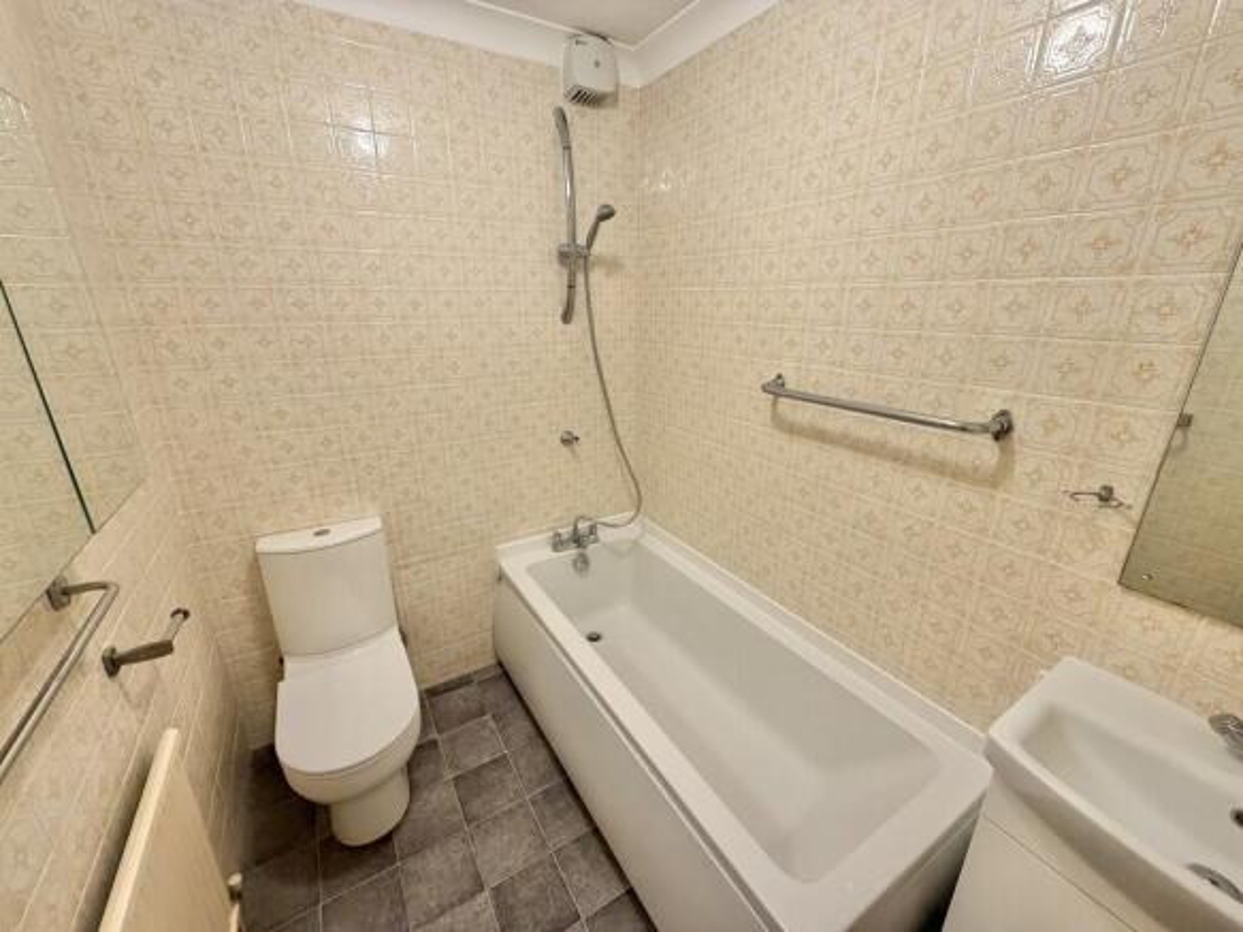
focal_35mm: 14
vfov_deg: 85.7
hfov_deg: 102.1
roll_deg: +0.2
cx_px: 622
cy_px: 466
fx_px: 503
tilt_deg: -19.7
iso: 320
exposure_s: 1/65
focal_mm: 2.22
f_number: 2.2
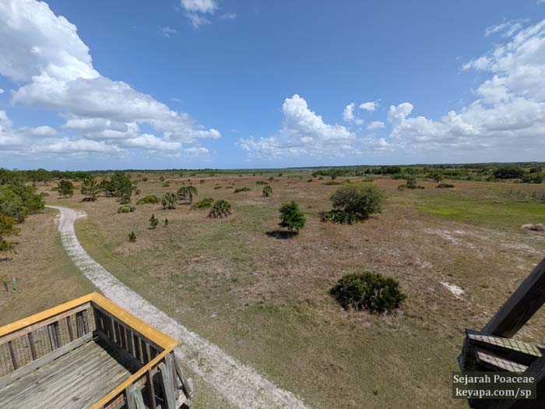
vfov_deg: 85.7
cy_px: 204
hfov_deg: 102.1
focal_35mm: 14
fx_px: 220
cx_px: 272
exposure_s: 1/3012
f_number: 2.2
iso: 48
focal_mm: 1.83
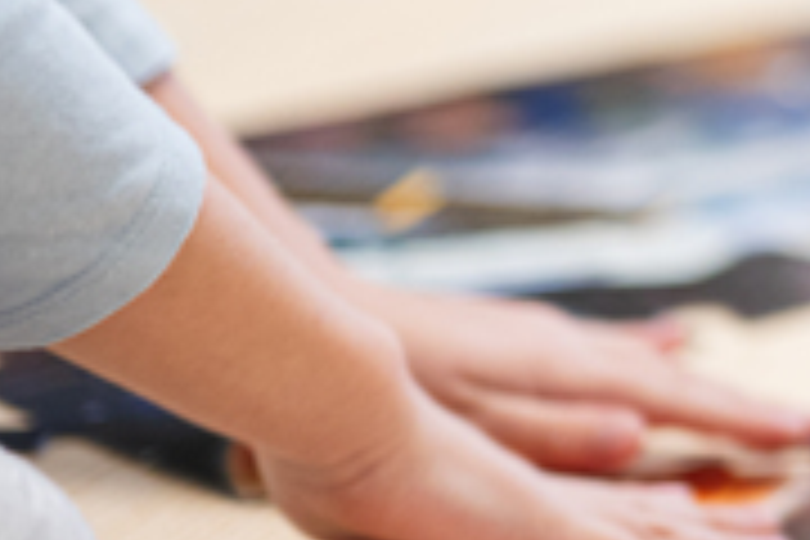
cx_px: 1642
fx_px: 4995
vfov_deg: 6.1
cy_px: -353
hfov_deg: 8.7
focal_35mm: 222
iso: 400
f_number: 1.2
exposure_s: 1/100
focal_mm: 50
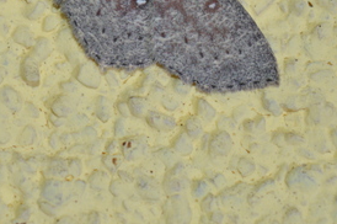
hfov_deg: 7.1
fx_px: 2709
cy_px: -62
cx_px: 74
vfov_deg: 4.7
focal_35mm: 290
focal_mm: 55
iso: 200
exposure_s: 1/200
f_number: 6.3
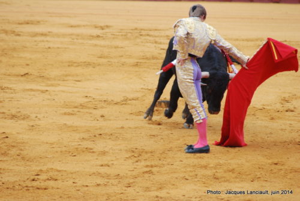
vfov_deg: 4.6
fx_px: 2504
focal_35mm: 300
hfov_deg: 6.9
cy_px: 100
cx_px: 150
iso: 400
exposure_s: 1/160
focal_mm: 200
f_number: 5.6
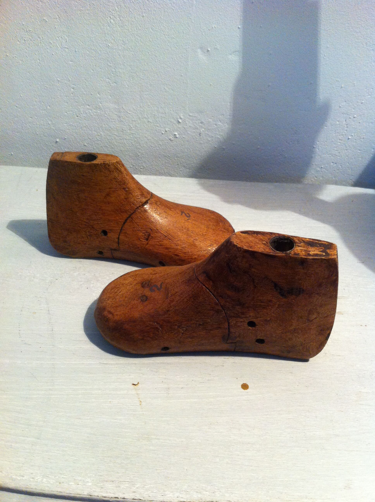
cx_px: 188
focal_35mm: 35
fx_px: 507
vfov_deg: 52.7
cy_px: 251
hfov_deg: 40.6
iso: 200
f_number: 2.8
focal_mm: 3.85
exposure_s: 1/17
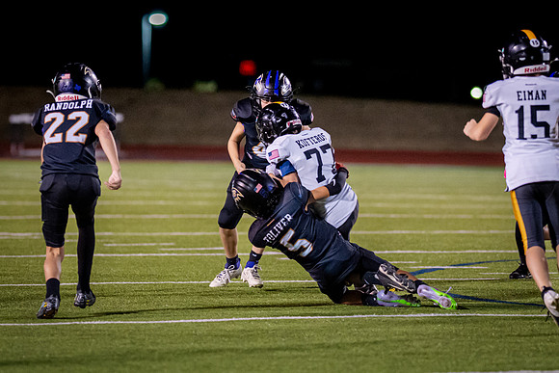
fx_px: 5297
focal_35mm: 341
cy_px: 134
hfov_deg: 6.0
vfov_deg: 4.0
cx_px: 264
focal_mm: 135
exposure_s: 1/1250
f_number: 1.8
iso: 2000
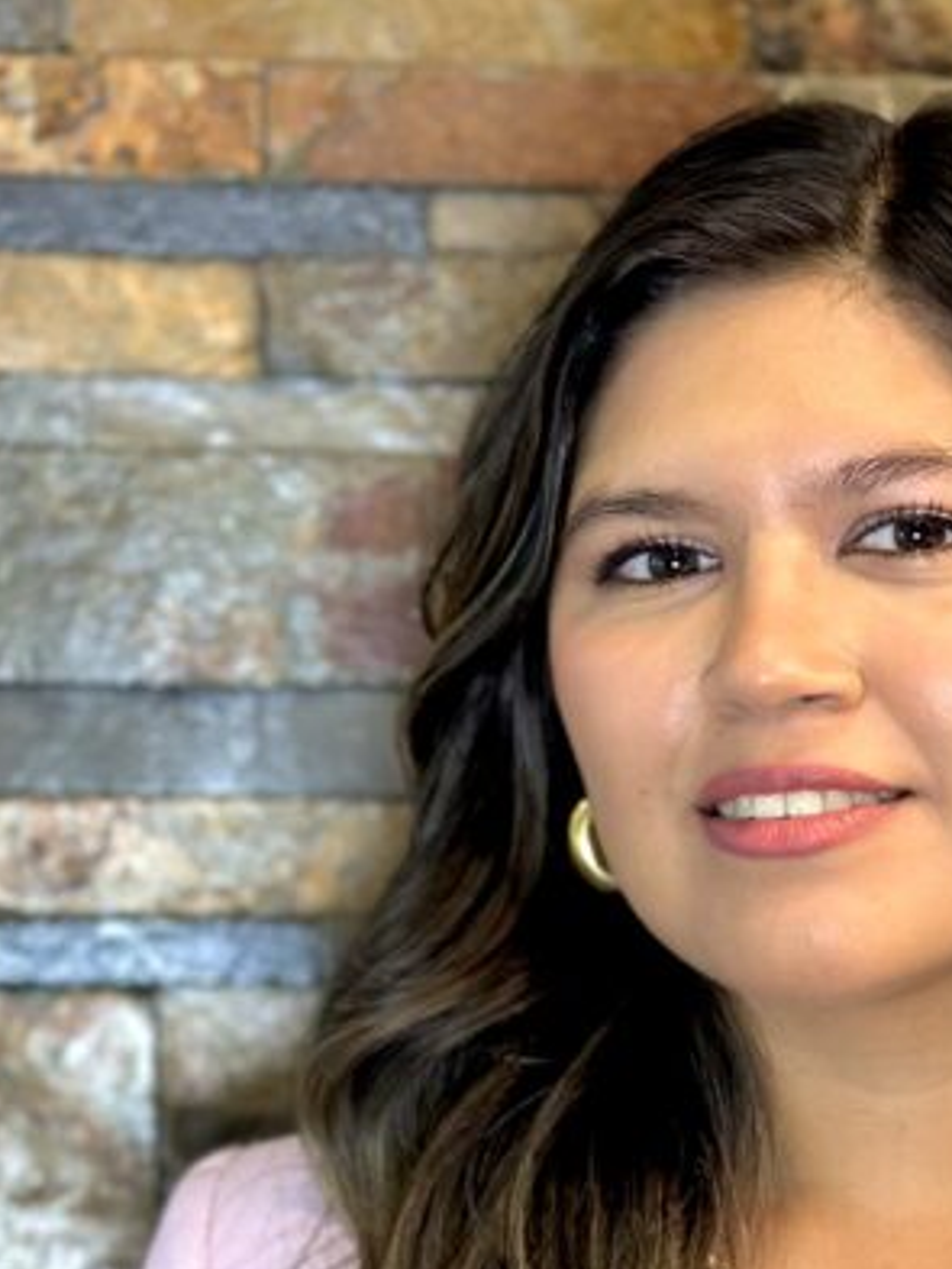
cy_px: 1130
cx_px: 839
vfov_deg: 15.6
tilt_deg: -6.4
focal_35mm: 125
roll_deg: +0.0
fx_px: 4581
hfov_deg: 11.8
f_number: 1.78
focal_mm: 6.86
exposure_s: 1/50
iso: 125
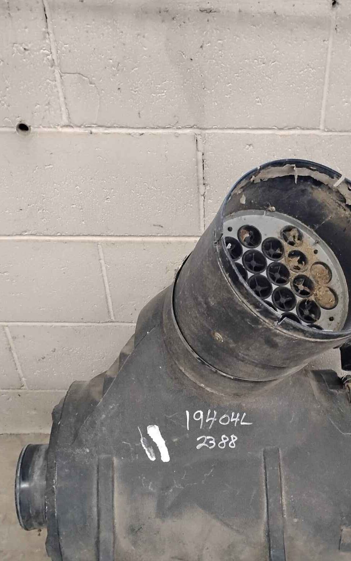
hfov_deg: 32.5
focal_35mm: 39
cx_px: 234
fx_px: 597
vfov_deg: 50.1
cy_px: 334
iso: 3178
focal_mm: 4.26
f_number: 1.8
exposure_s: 1/30
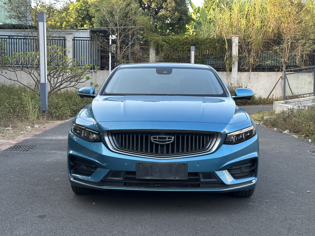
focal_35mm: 48
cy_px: 118
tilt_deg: -3.0
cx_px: 158
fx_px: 437
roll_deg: -0.4
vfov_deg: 30.3
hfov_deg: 39.7
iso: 64
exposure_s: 1/364
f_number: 1.78
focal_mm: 6.86
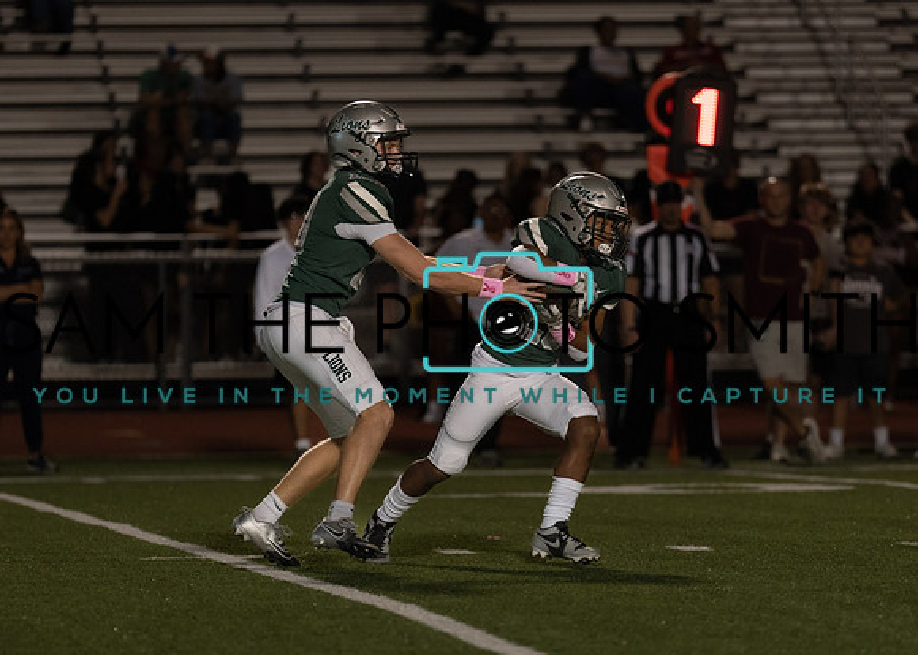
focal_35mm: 341
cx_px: 534
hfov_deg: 5.9
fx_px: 8898
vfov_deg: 4.2
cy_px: 420
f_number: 2.8
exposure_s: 1/1000
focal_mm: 200
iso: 1000
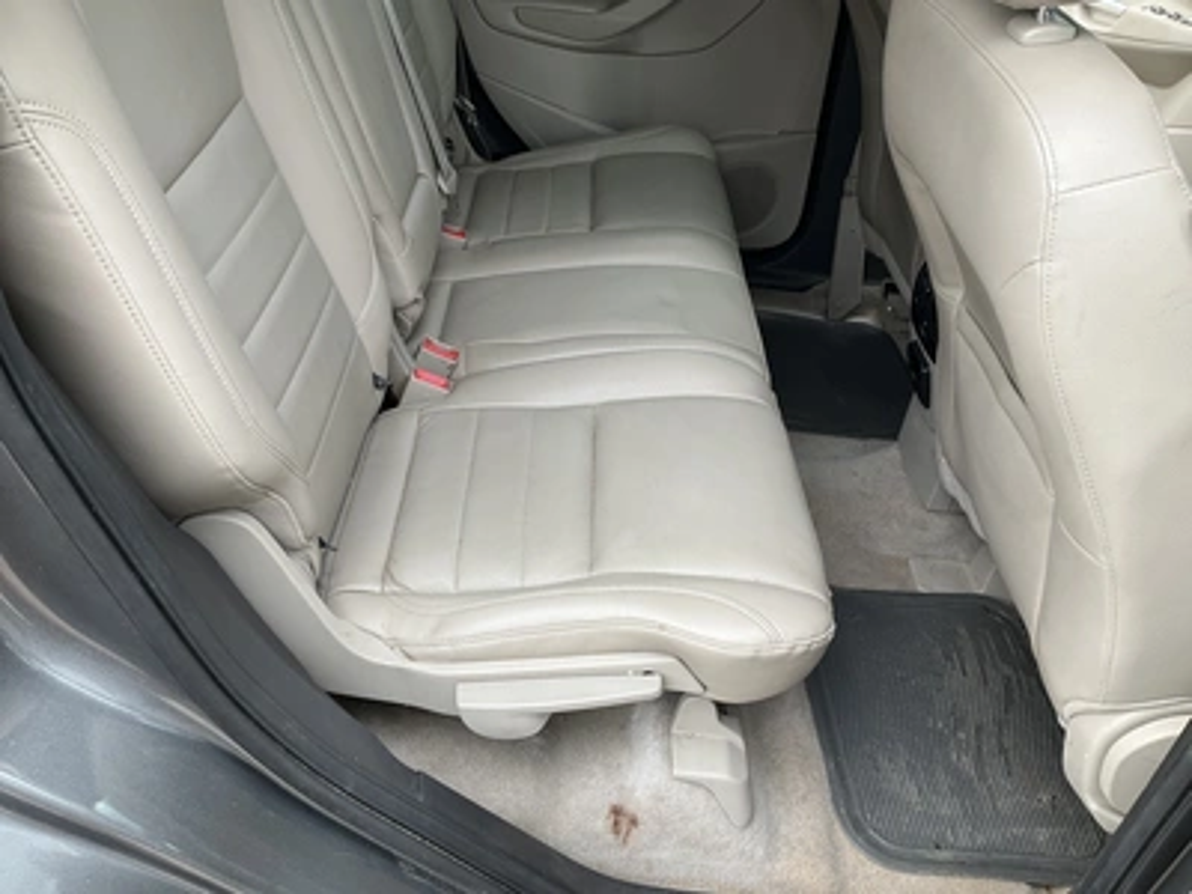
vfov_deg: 48.2
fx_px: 999
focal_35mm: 29
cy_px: 447
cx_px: 596
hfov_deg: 61.7
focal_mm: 3
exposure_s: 1/122
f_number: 1.8
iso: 20
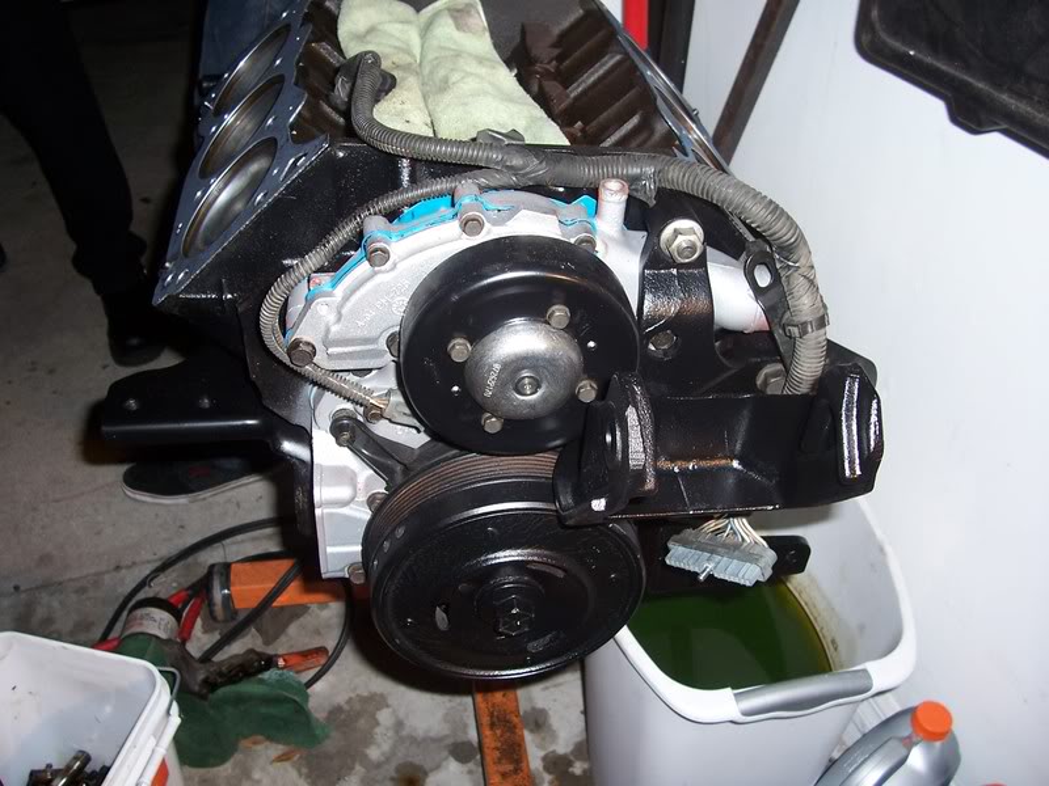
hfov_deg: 54.0
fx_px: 1030
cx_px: 524
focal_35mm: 34
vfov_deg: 41.8
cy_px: 393
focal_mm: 5.6
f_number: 2.7
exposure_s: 1/60
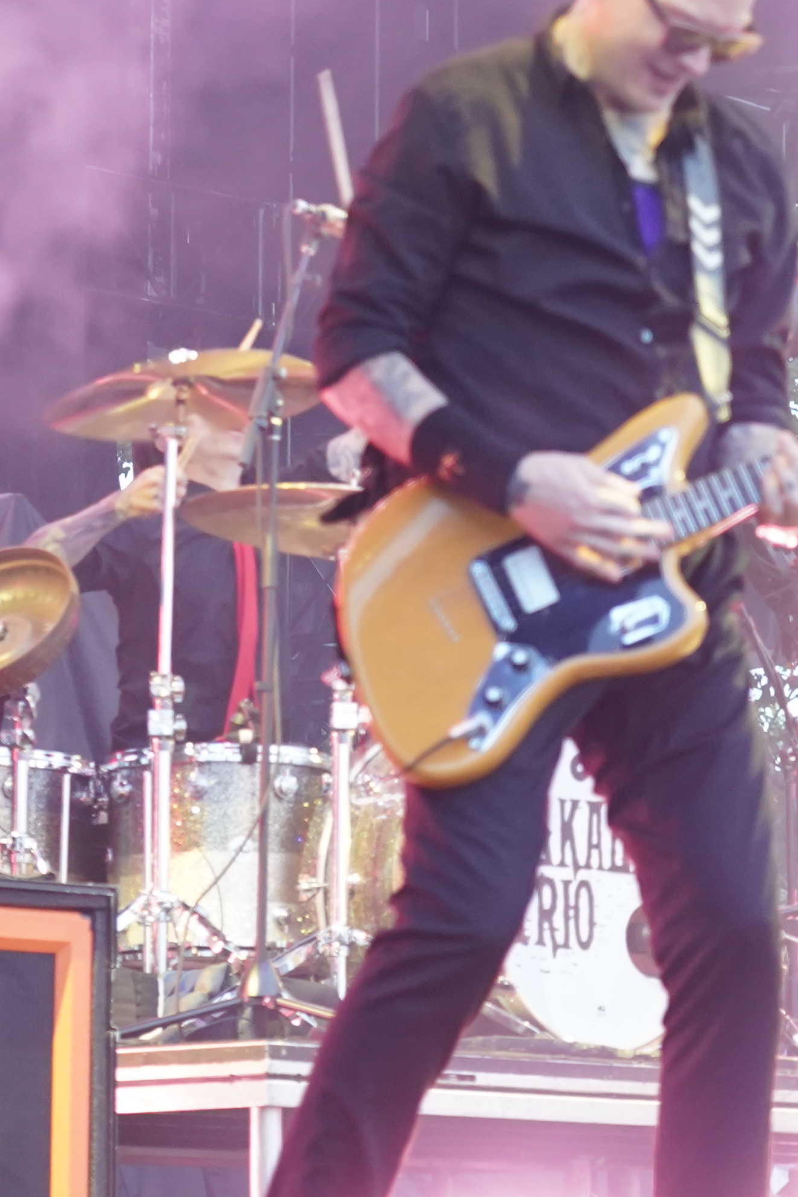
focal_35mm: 185
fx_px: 6150
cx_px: 585
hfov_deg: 7.4
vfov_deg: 11.1
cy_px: 215
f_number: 4
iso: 2000
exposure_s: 1/160
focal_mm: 61
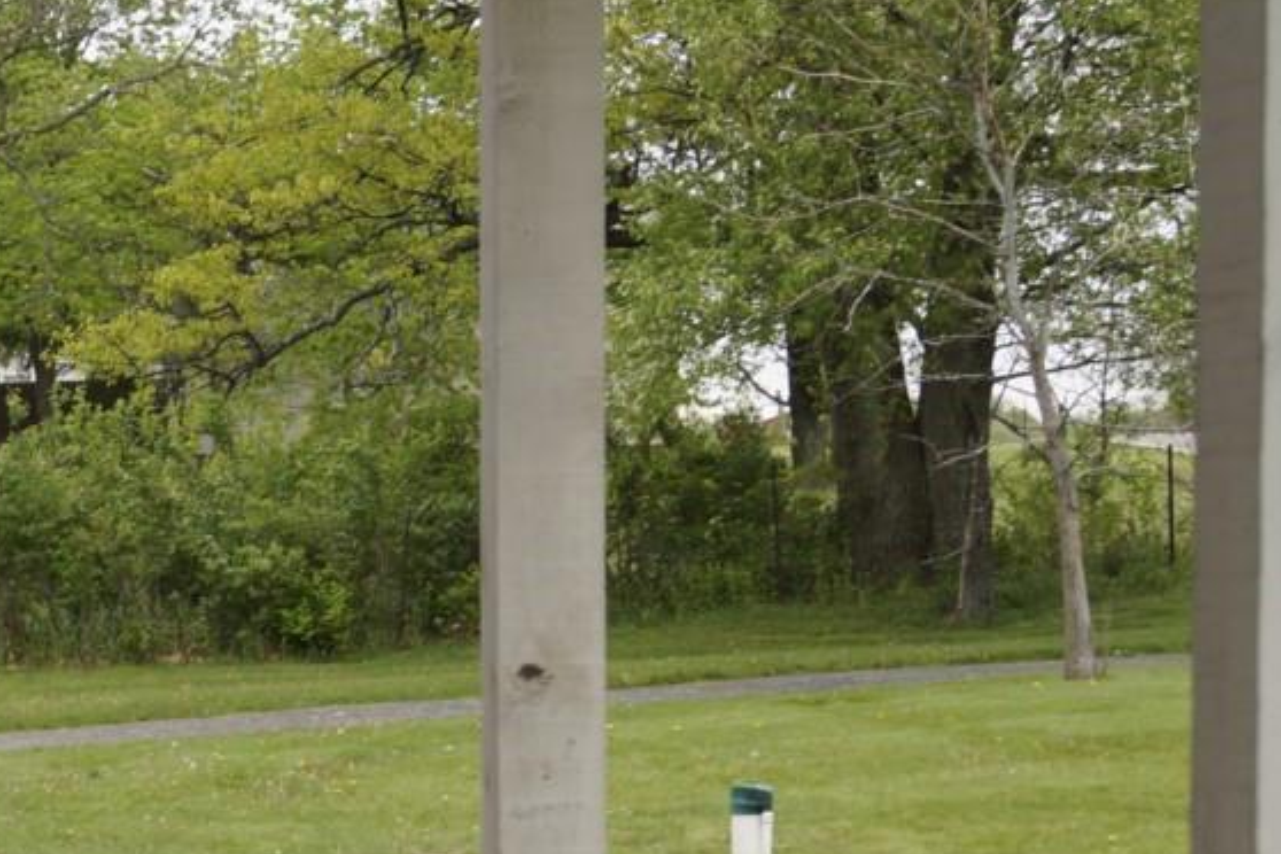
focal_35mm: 129
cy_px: 952
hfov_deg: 15.2
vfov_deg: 10.5
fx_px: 4590
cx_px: -324
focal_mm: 30
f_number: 6.3
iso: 100
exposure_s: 1/160
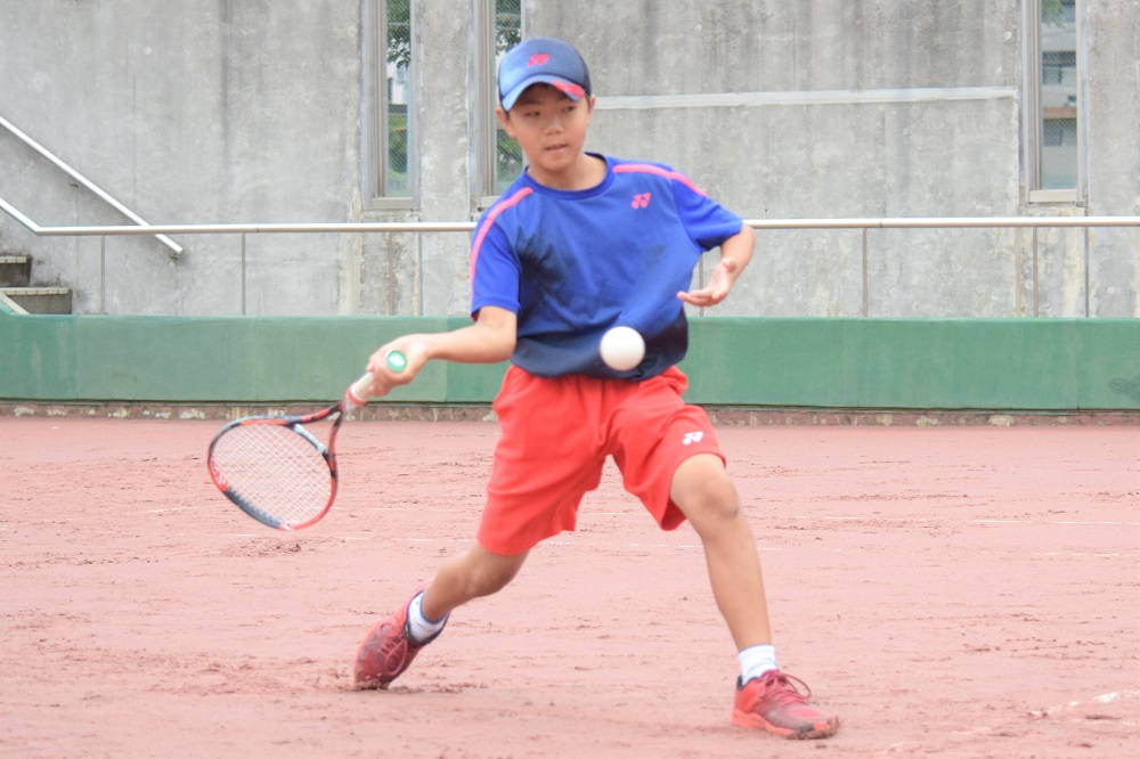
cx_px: 570
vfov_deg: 13.4
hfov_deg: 20.0
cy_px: 380
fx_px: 3229
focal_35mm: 102
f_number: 4.5
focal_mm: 68
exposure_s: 1/1250
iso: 1250
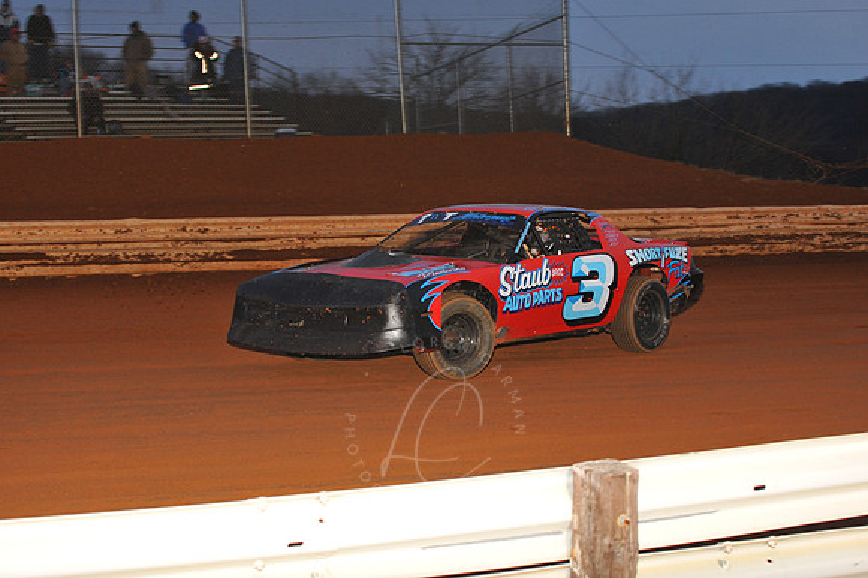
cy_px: 289
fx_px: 1928
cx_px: 434
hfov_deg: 25.4
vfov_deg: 17.0
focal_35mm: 80
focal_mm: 80
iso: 1250
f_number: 7.1
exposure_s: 1/320
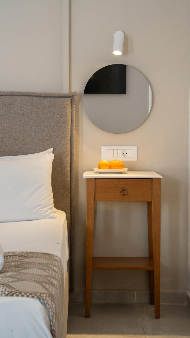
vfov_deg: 28.6
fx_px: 663
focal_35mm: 74
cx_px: 84
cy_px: 168
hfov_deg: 16.3
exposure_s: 1/4
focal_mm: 70
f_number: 10
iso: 100
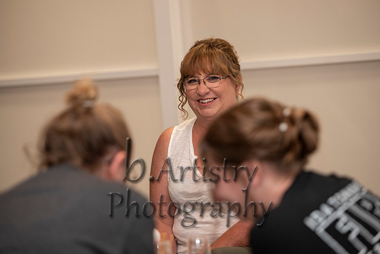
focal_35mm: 147
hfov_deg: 14.0
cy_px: 127
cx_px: 192
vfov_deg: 9.3
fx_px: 1553
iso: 640
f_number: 2.8
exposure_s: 1/250
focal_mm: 135
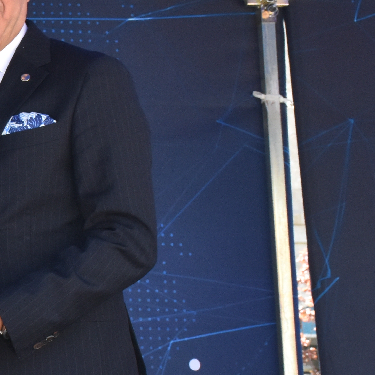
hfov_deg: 10.5
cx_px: -279
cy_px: 225
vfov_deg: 11.1
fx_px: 1936
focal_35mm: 158
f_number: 9
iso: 1000
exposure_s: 1/320
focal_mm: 30
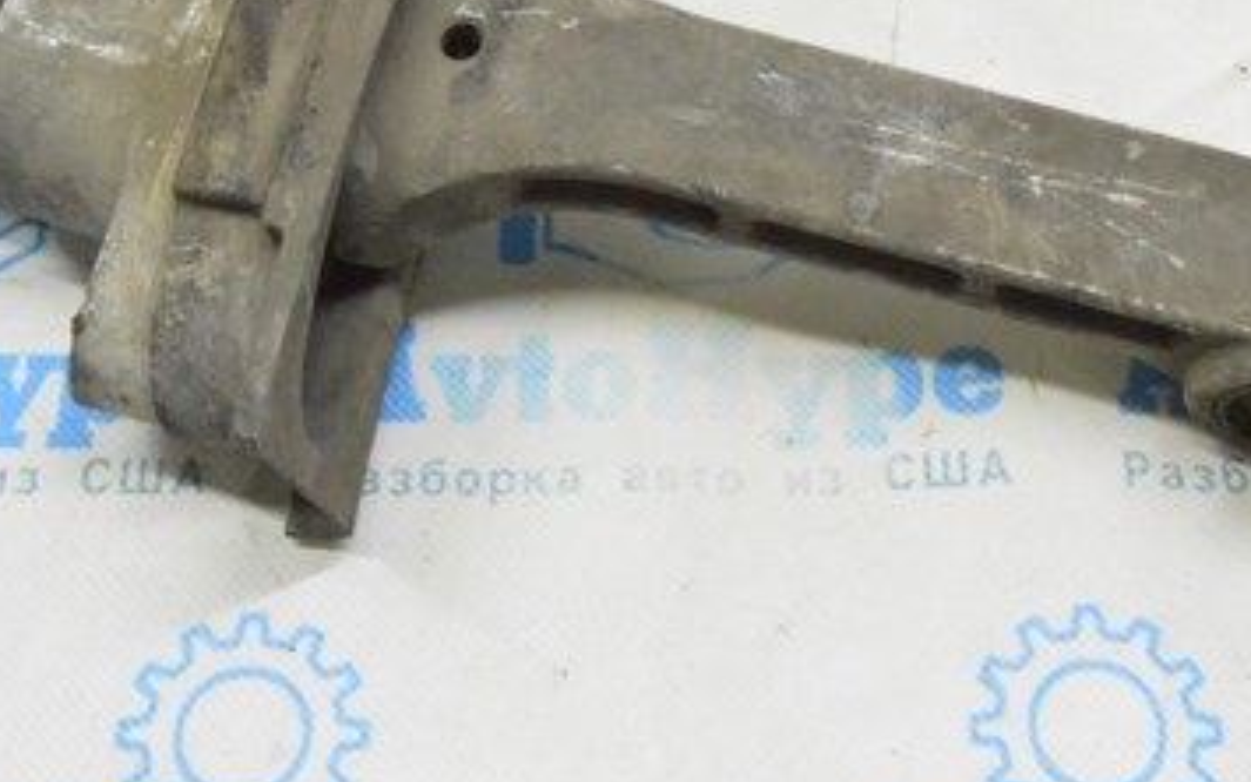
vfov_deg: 19.4
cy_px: 104
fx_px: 2251
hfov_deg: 31.1
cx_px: 666
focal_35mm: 66
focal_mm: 24
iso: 6400
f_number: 20
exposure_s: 1/15
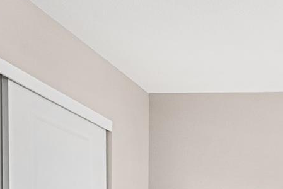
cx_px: 375
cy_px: 266
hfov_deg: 28.3
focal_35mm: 57
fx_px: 448
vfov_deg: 20.9
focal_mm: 16
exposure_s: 1
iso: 200
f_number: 8
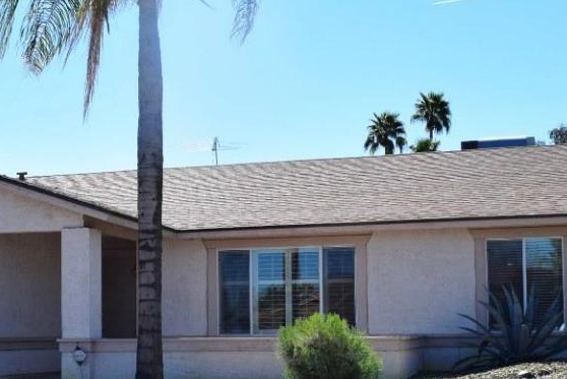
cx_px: 214
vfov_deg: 20.0
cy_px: 250
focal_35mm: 68
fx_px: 1072
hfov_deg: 29.5
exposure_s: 1/320
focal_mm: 22
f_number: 9
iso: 200
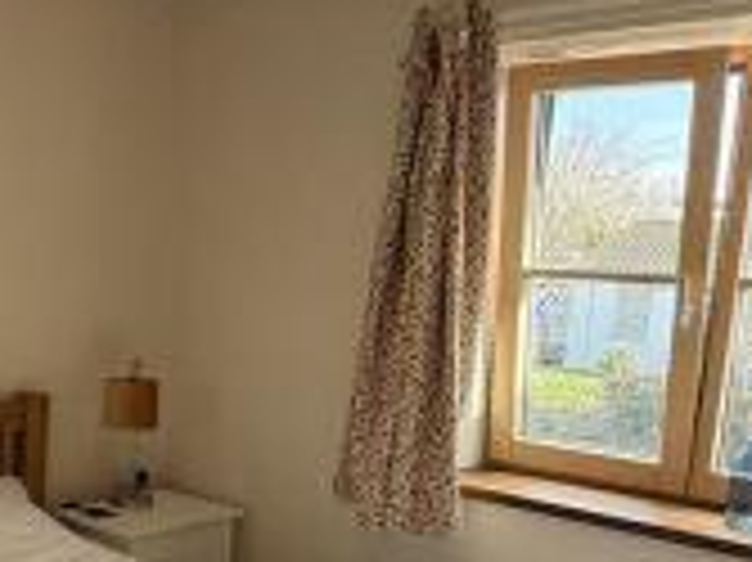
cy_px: 434
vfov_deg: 29.1
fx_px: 1064
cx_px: 187
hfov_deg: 37.9
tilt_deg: -9.1
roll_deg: -3.4
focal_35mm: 49
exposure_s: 1/99
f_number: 2.2
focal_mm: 2.22
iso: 100
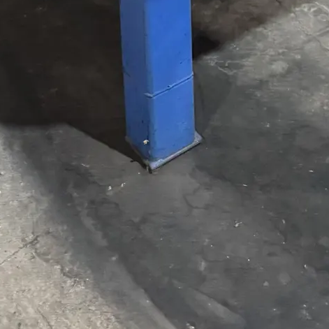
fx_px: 968
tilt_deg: -21.1
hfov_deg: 19.2
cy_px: -317
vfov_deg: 15.6
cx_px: 226
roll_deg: +2.4
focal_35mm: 90
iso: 500
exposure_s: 1/60
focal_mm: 6.76
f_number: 1.78
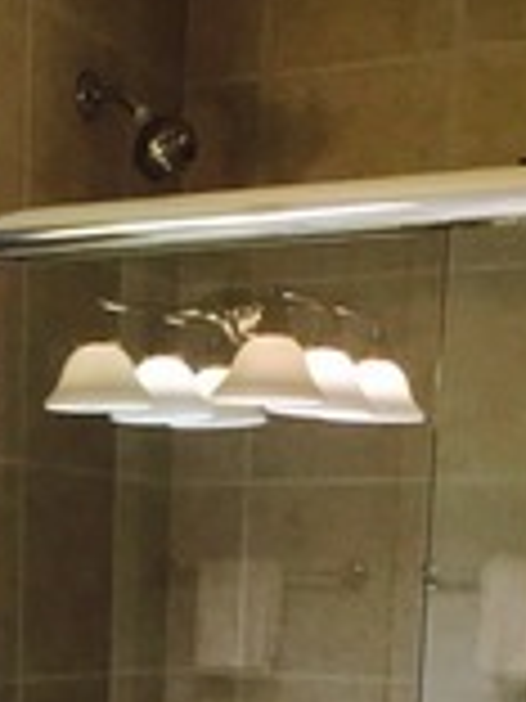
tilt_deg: -7.2
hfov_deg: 16.3
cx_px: 22
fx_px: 1803
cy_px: 896
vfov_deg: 20.3
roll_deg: -0.6
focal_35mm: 89
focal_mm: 4.15
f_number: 2.2
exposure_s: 1/30
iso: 50
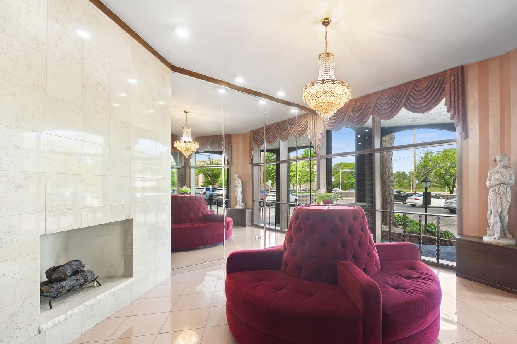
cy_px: 181
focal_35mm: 17
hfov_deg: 92.5
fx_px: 244
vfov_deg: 70.3
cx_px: 300
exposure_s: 1/5
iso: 400
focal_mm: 14
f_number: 8
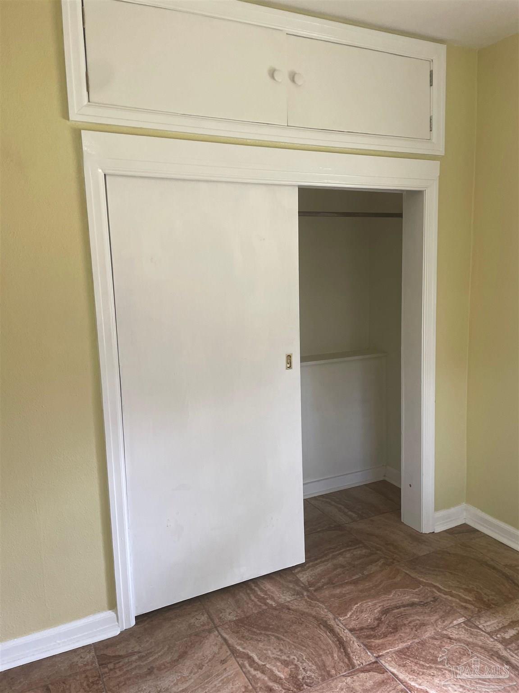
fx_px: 520
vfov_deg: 67.3
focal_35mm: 26
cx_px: 260
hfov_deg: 53.1
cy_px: 346
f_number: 1.6
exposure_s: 1/60
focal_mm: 4.2
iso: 80
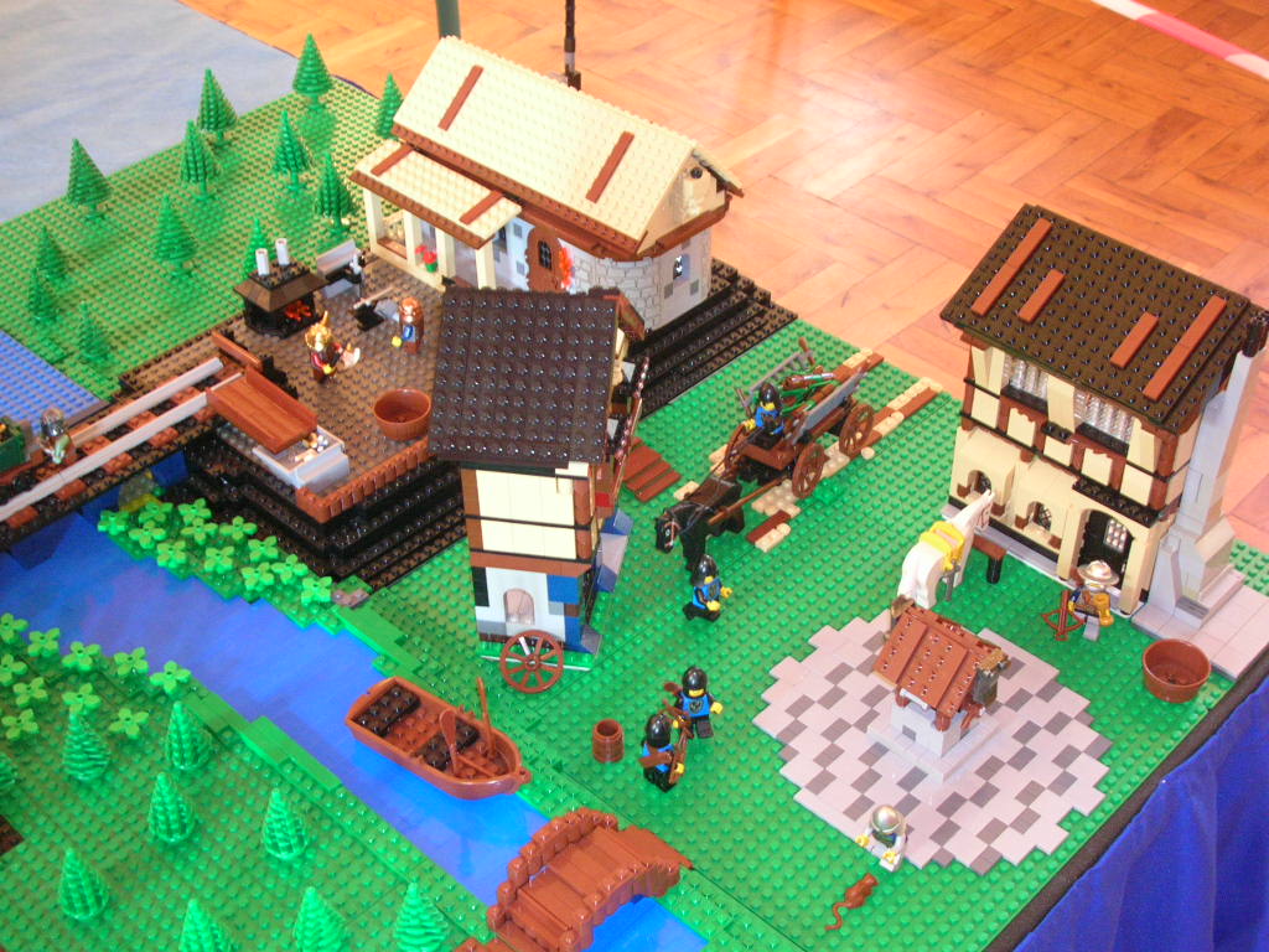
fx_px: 1760
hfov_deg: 39.7
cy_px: 476
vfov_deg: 30.3
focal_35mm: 48
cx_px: 634
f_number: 3.2
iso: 165
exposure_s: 1/5.3
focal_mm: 8
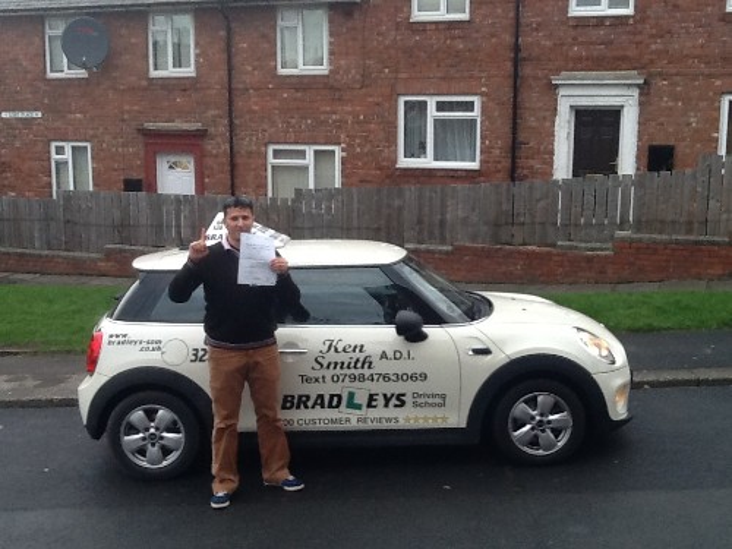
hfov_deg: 42.9
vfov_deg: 32.9
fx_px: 930
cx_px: 366
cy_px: 274
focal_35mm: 44
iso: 80
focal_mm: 2.03
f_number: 2.4
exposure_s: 1/30
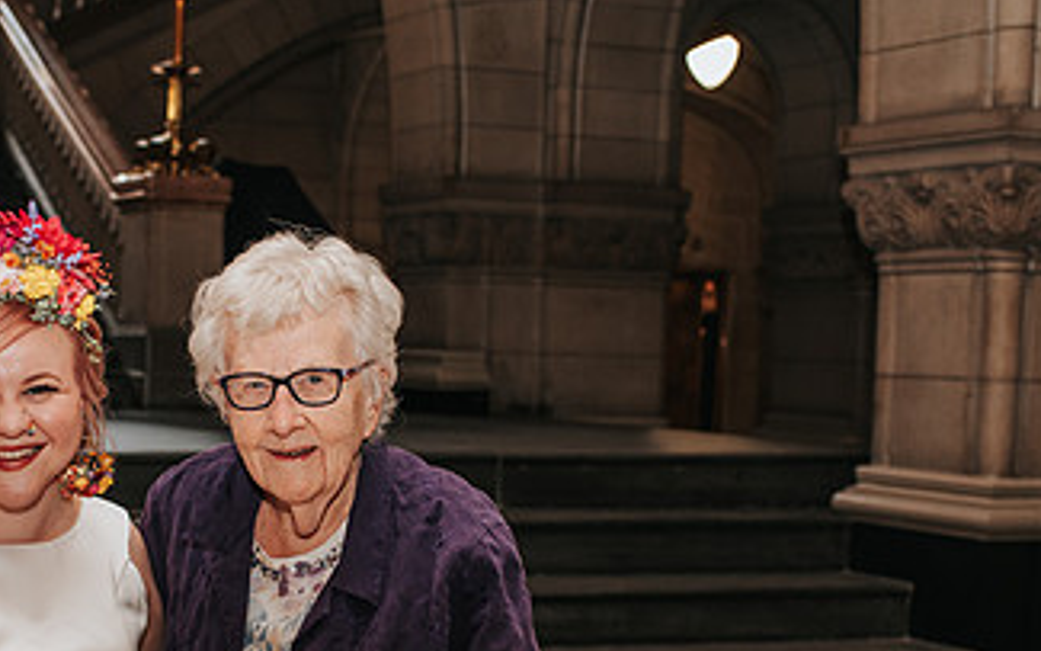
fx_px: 1986
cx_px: 222
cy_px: 519
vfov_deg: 18.4
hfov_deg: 28.8
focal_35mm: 70
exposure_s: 1/160
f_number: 4
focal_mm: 35
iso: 1000
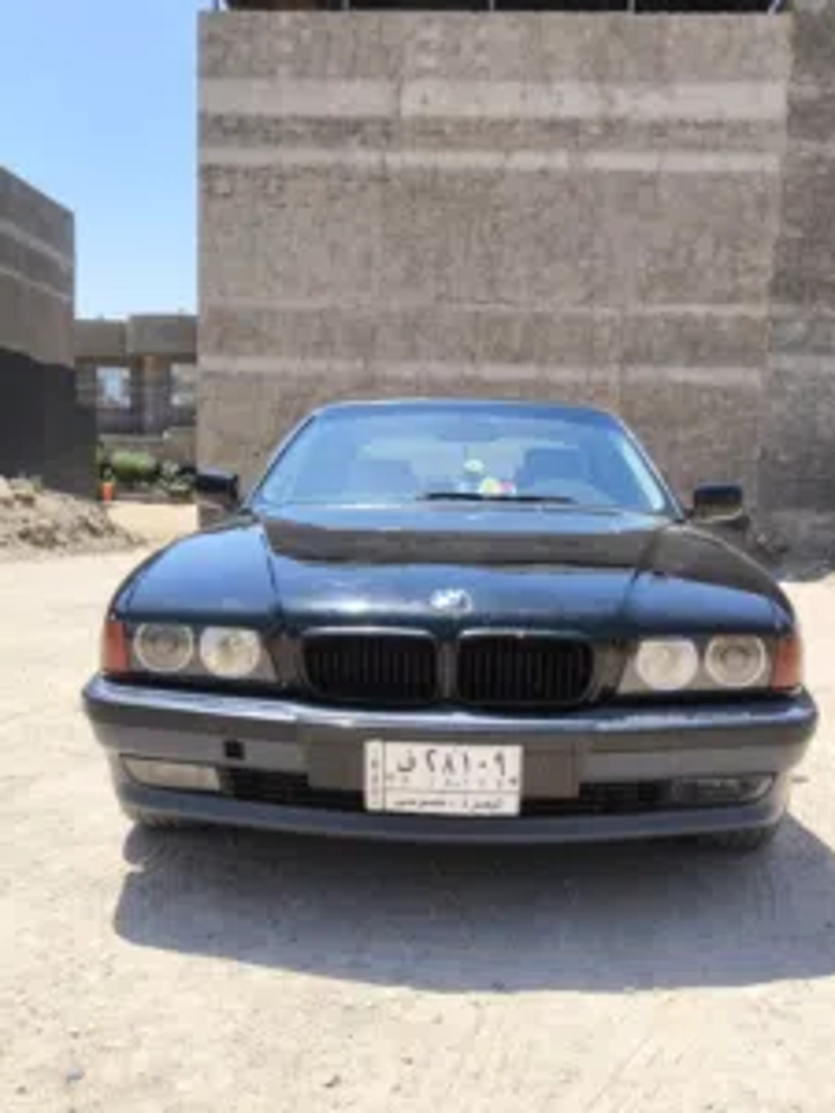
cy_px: 623
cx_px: 468
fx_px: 1029
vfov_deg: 56.7
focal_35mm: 32
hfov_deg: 44.1
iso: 50
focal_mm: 6.92
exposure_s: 1/1738
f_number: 1.9
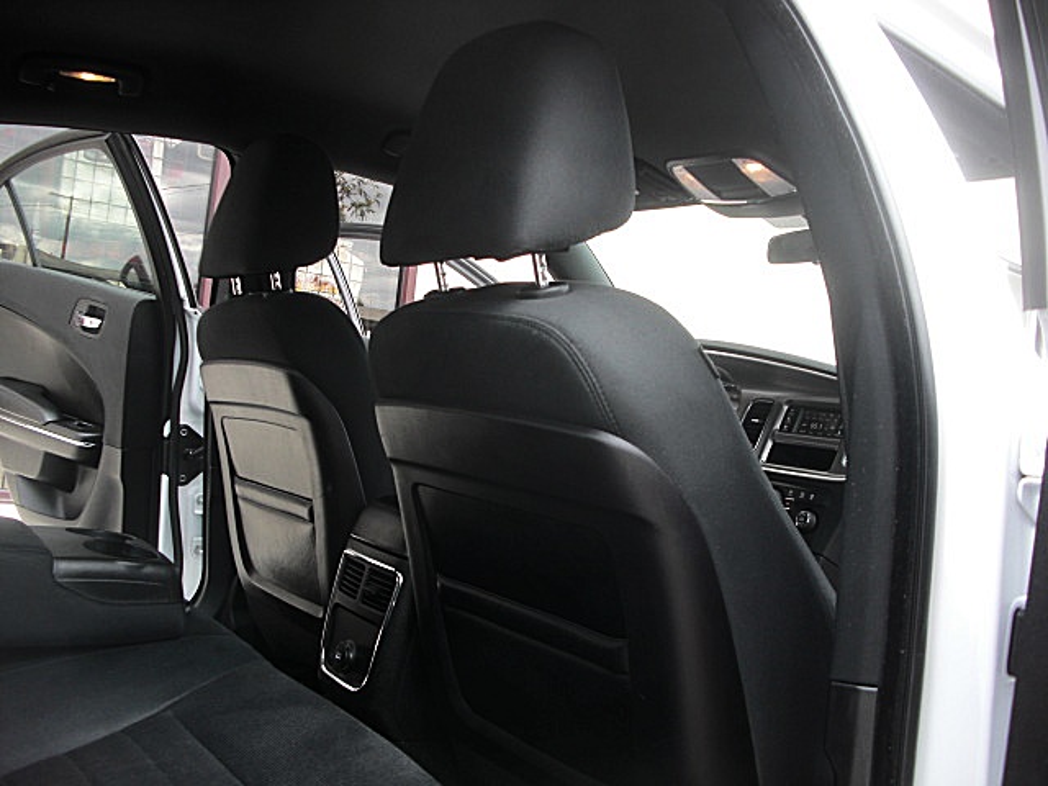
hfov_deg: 51.4
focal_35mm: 36
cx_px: 524
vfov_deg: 39.7
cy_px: 393
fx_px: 1090
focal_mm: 6.3
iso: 50
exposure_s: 1/100
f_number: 2.8
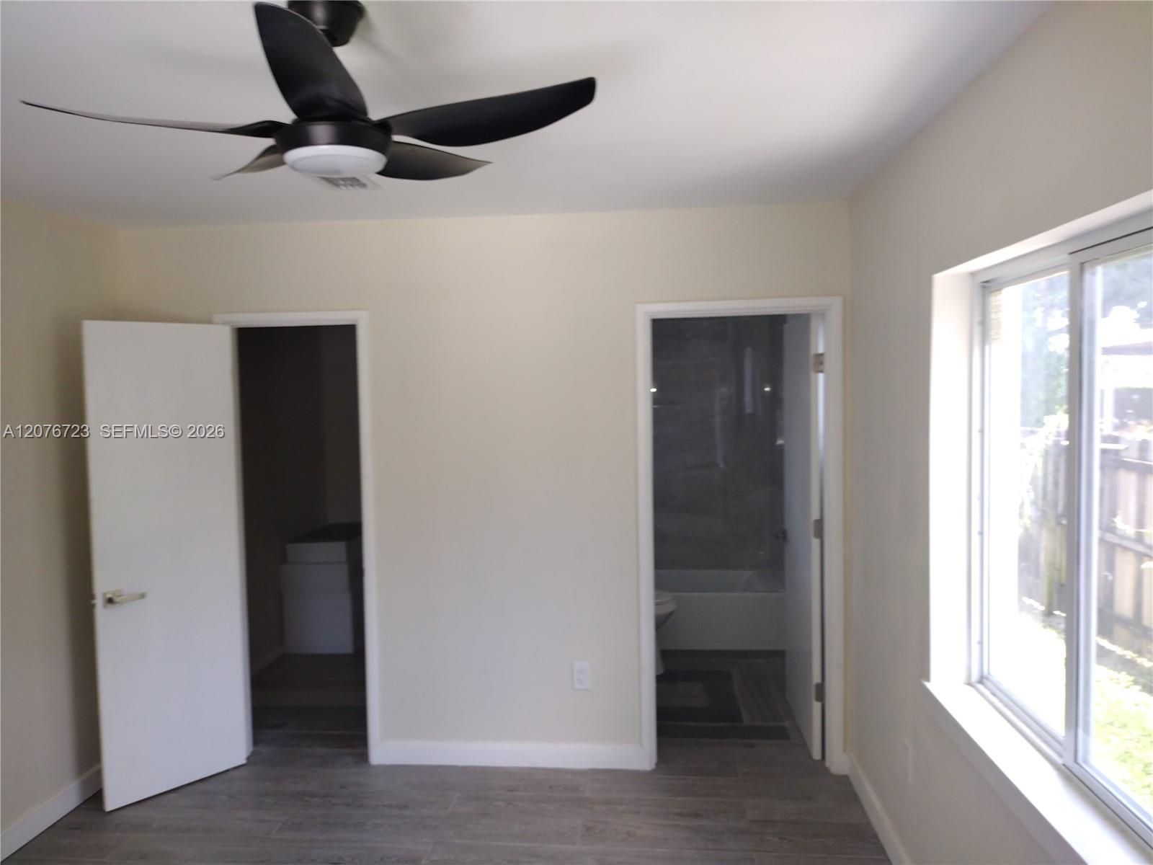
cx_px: 576
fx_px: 899
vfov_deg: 51.4
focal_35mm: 27
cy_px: 432
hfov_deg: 65.3
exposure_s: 1/60
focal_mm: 4.71
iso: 142
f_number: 1.7
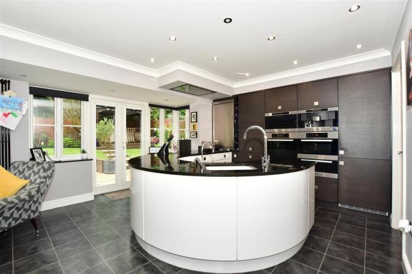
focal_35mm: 15
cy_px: 137
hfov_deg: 100.4
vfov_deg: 77.3
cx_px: 206
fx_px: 172
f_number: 7.1
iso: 800
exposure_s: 1/60
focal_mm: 10
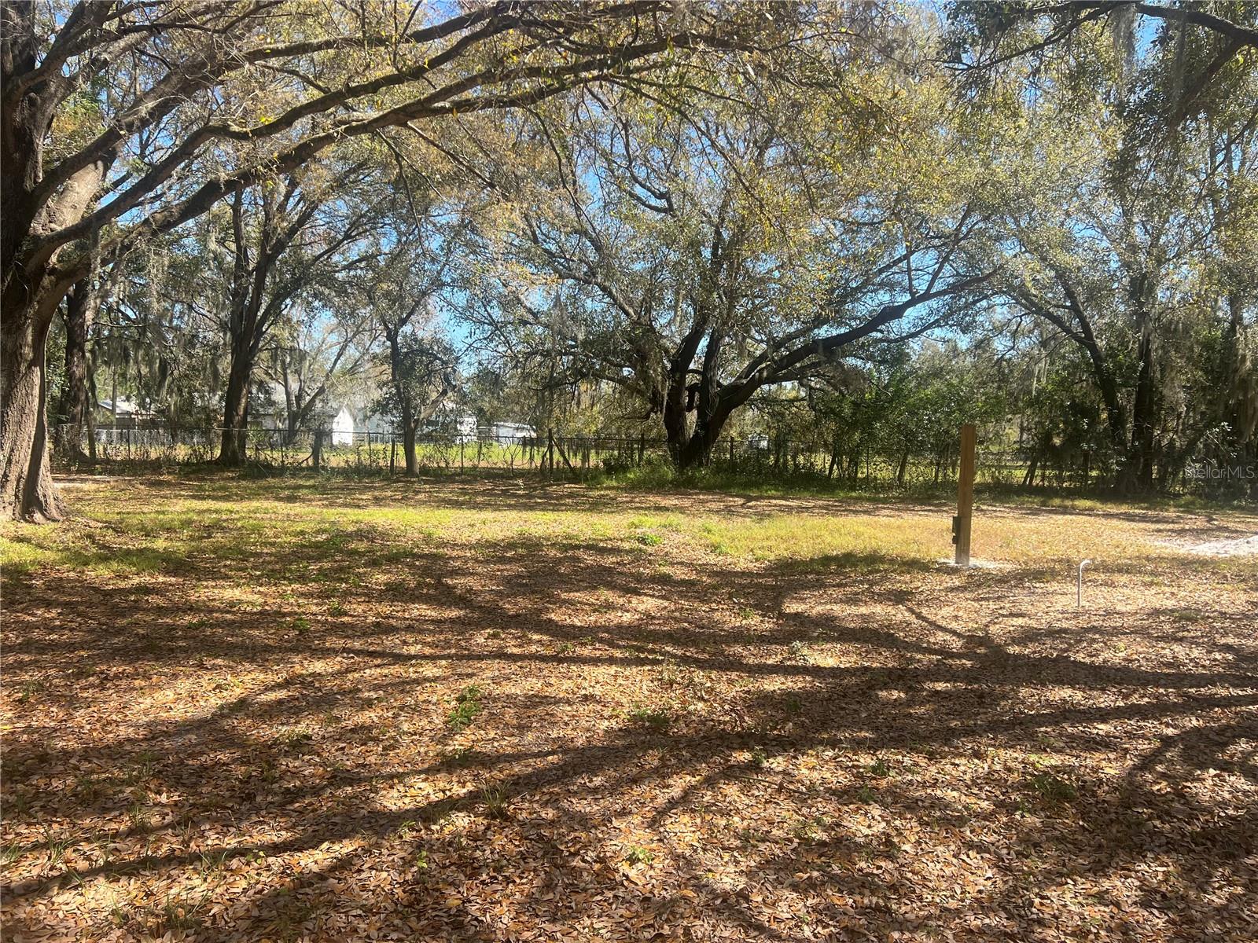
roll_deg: -1.9
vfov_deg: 53.1
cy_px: 472
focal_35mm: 26
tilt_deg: -2.5
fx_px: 945
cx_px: 629
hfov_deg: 67.3
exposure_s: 1/1395
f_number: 1.5
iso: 50
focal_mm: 5.7
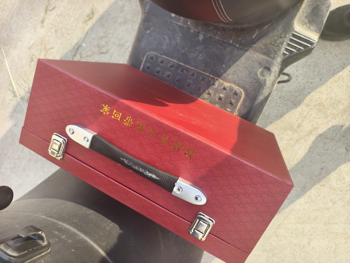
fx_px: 233
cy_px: 132
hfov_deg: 73.9
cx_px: 175
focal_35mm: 23
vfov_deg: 58.9
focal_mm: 5.6
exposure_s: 1/326
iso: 72
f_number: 1.57
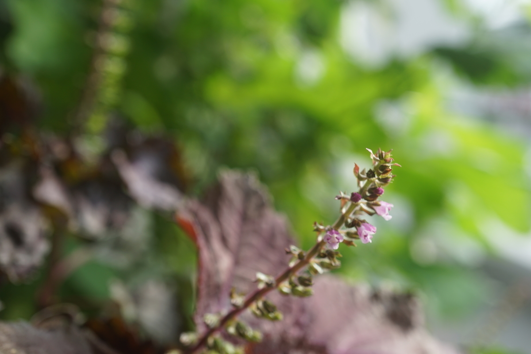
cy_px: 177
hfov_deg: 43.6
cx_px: 266
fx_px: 664
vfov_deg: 29.9
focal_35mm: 45
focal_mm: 30
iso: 100
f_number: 5.6
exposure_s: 1/80
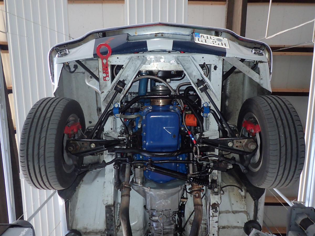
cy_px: 118
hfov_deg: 69.4
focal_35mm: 25
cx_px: 158
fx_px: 227
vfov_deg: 54.9
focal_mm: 4.5
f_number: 2
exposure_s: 1/30
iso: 250
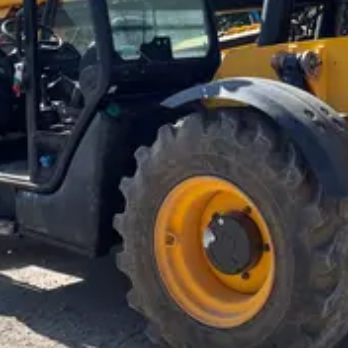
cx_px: 237
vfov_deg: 23.7
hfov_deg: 23.9
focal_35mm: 72
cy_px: 86
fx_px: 819
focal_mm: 4.2
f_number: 1.6
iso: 32
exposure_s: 1/1825
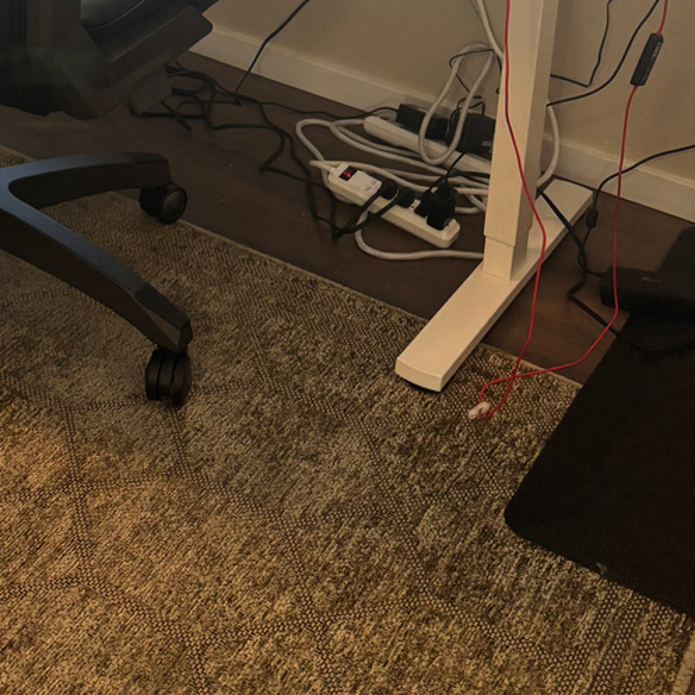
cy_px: -317
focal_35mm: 71
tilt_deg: -16.8
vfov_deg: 21.0
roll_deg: -3.3
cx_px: 42
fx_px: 1613
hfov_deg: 23.5
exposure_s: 1/120
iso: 80
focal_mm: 5.96
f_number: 1.6
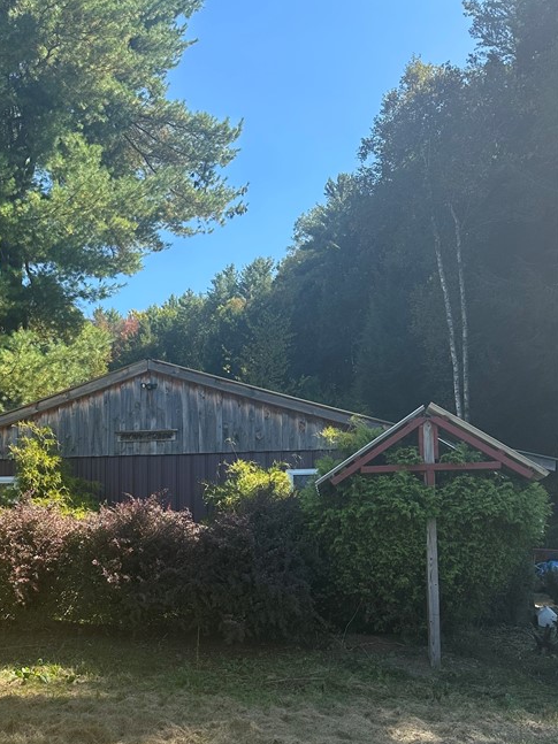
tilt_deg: +3.8
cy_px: 529
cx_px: 121
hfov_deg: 36.6
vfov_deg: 47.7
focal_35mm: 38
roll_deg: -0.4
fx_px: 817
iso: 80
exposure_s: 1/1639
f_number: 1.78
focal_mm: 6.86
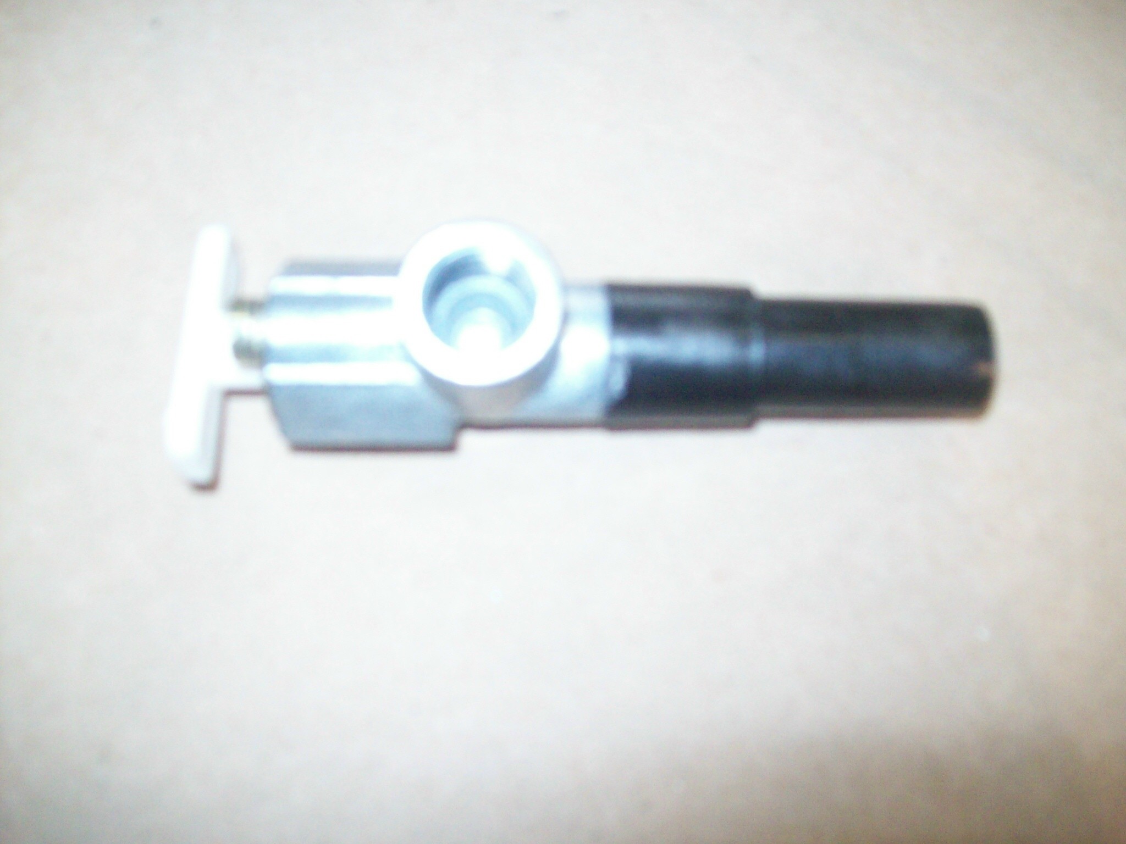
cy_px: 422
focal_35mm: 36
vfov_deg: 39.7
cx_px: 563
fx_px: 1171
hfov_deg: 51.4
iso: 200
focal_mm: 6
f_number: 2.7
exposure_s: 1/64
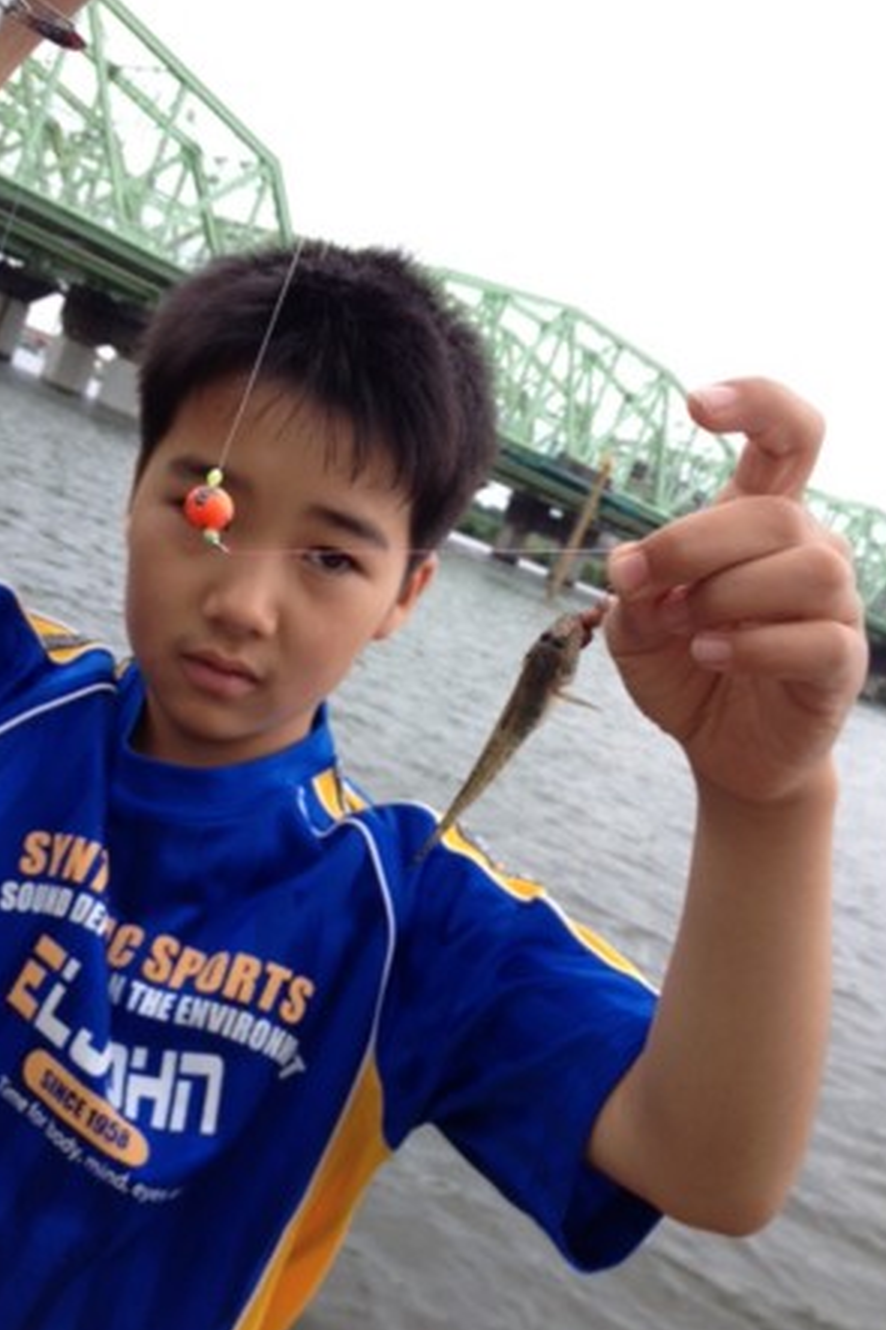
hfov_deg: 35.9
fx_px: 1367
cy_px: 660
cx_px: 426
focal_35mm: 37
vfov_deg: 51.9
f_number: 2.4
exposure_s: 1/264
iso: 50
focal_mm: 4.28
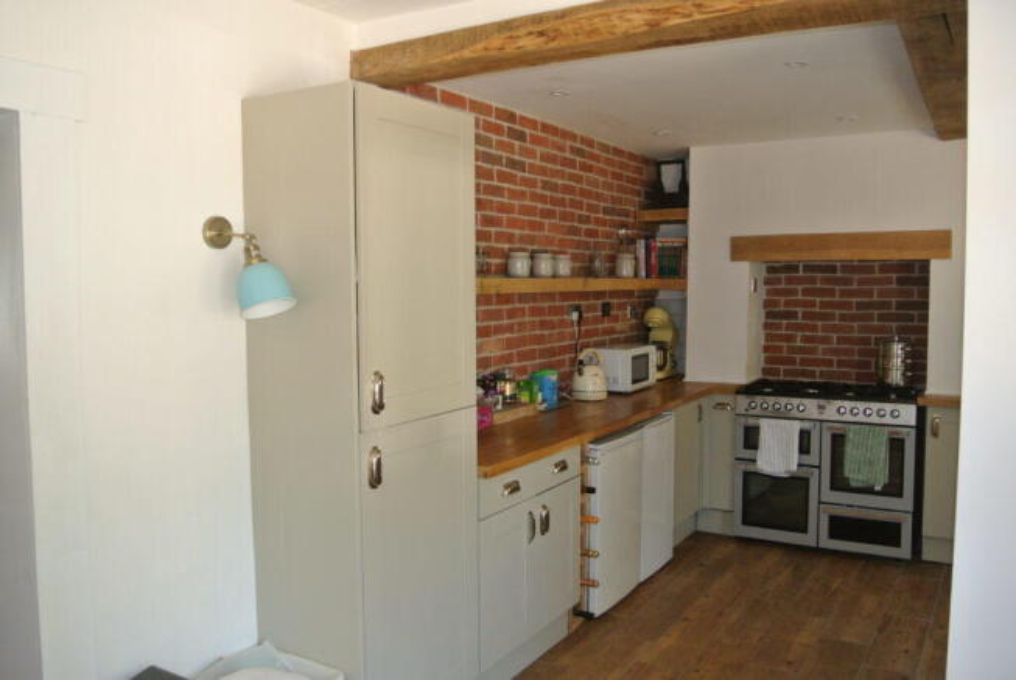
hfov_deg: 63.6
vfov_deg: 45.1
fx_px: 819
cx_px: 508
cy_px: 340
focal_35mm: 29
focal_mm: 11
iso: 250
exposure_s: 1/60
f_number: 3.5
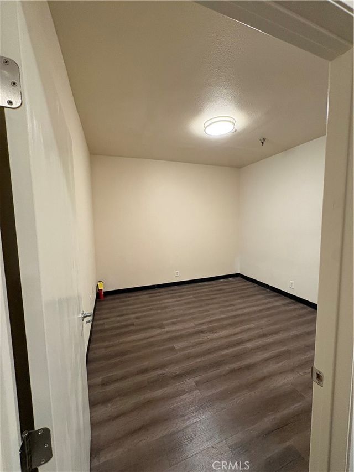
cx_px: 177
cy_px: 236
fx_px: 191
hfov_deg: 85.7
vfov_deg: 102.1
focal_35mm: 14
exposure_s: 1/60
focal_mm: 2.22
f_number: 2.2
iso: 400
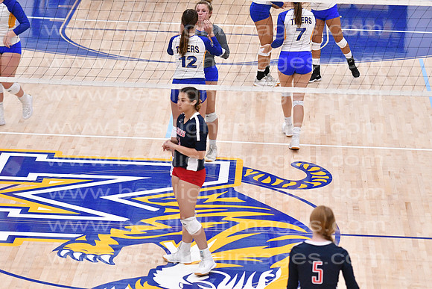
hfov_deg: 13.4
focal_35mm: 153
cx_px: 216
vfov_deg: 9.0
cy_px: 144
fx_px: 1836
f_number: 3.2
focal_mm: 102
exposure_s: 1/1000
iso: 6400
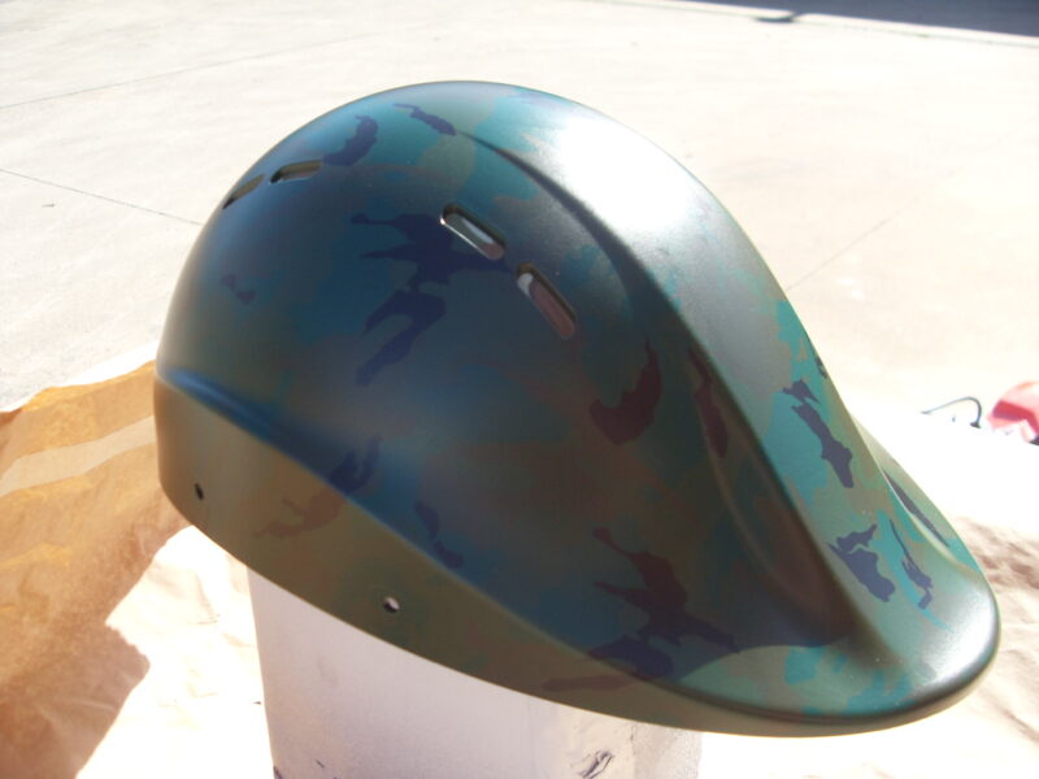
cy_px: 390
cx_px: 520
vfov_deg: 40.7
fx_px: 1051
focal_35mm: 35
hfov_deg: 52.6
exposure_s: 1/60
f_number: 7
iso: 80
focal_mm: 6.3
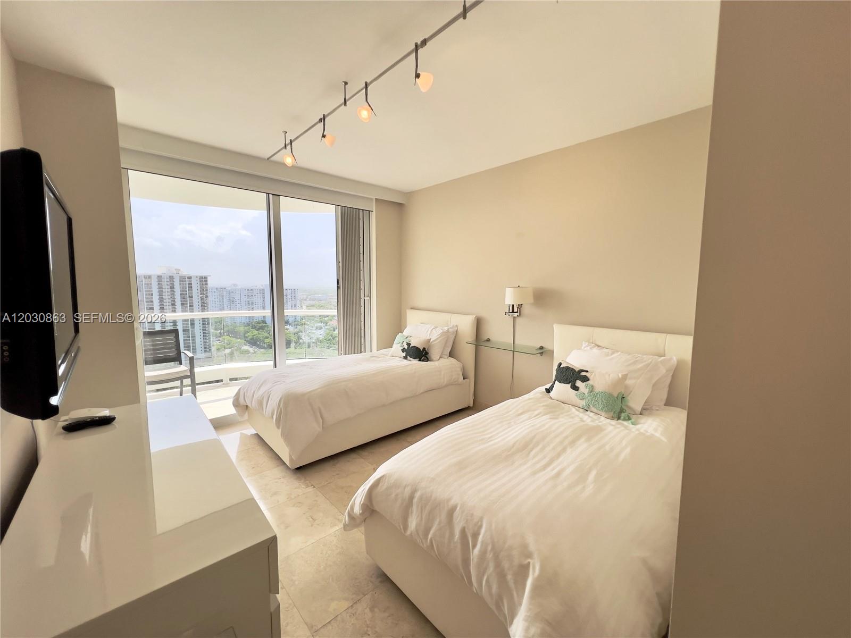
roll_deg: +0.4
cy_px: 319
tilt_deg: -5.9
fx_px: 320
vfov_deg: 89.9
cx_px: 426
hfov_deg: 106.2
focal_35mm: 13
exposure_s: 1/301
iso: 32
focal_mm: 1.57
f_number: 1.8
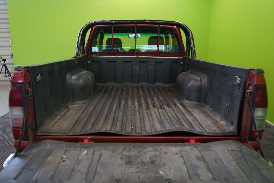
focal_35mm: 28
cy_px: 92
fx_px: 213
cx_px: 137
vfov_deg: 46.4
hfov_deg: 65.5
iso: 400
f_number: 5.6
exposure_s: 1/30
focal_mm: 28
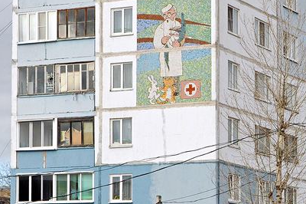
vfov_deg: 10.1
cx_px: 285
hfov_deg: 15.0
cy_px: 69
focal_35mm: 135
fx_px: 1147
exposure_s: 1/400
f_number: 10
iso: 400
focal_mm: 30
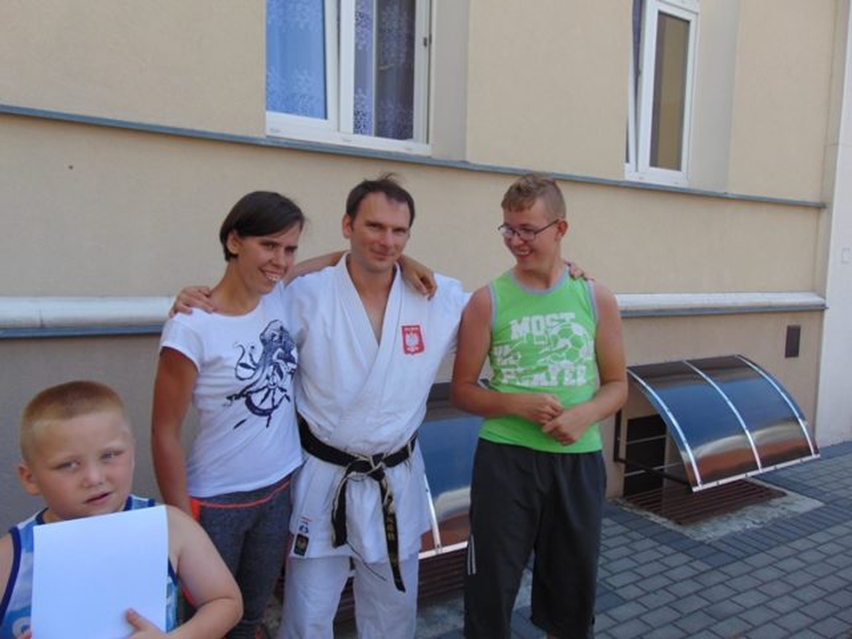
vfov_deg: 54.9
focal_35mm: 25
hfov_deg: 69.4
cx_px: 426
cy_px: 320
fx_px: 615
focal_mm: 4.5
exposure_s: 1/250
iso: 80
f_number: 3
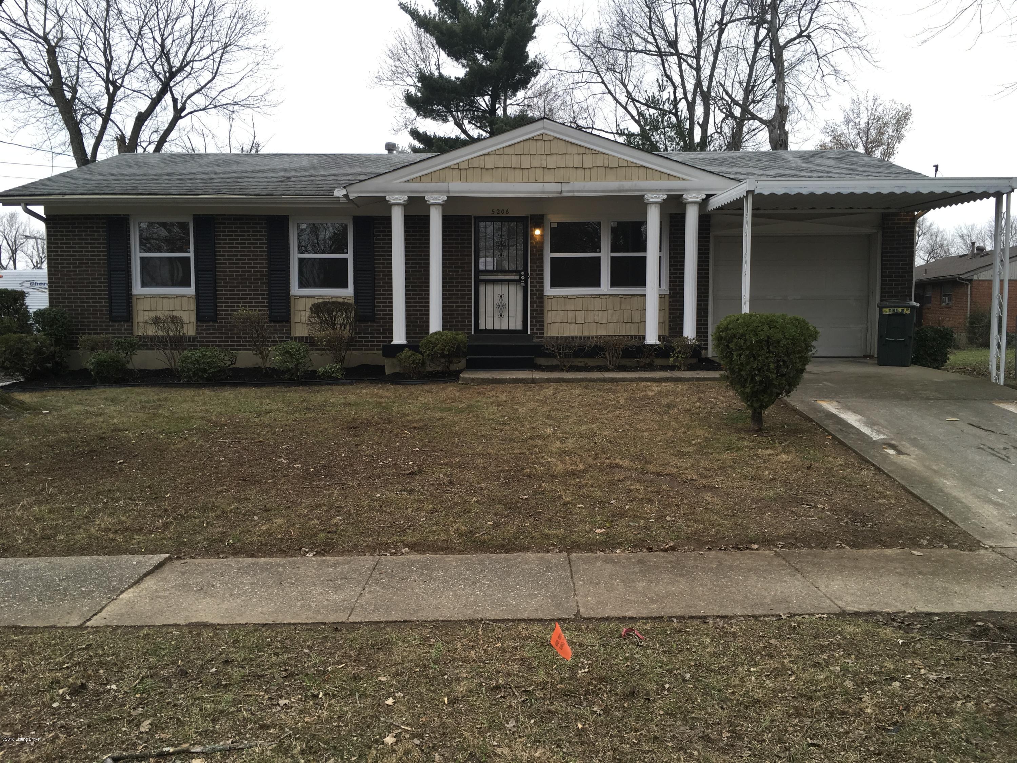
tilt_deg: -3.7
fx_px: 852
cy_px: 382
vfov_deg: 48.2
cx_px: 508
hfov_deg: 61.7
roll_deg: +0.1
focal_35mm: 29
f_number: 2.2
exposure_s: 1/120
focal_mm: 4.15
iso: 32
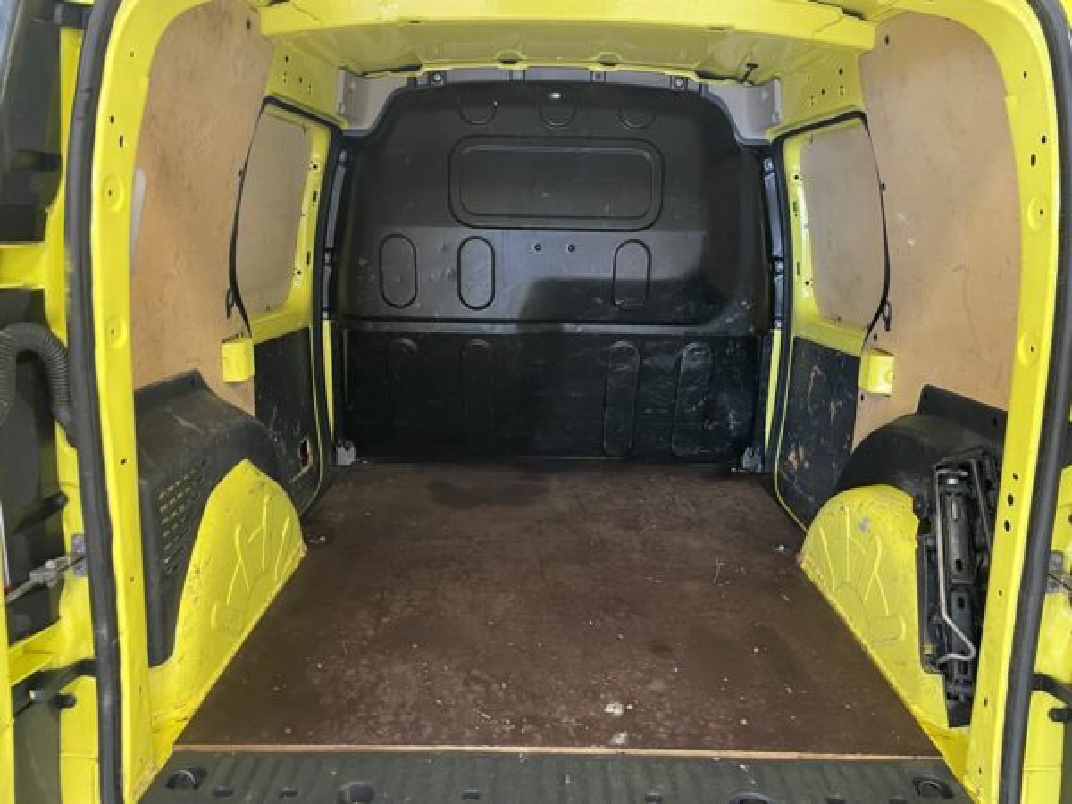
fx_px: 805
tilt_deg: -15.1
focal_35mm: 26
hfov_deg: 67.3
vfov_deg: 53.1
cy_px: 402
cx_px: 536
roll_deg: -1.5
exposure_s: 1/52
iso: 500
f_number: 1.6
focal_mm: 4.2
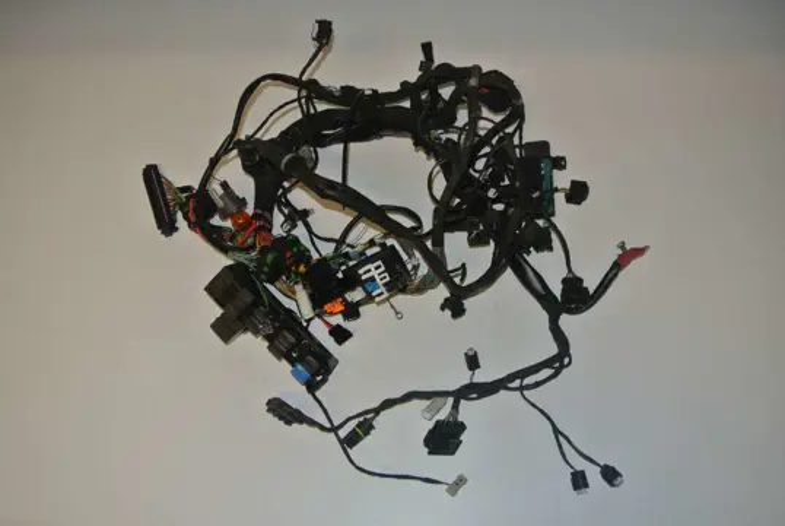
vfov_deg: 42.4
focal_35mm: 31
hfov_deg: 60.2
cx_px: 392
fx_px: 677
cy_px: 263
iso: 200
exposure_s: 1/60
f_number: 3.8
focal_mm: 11.8
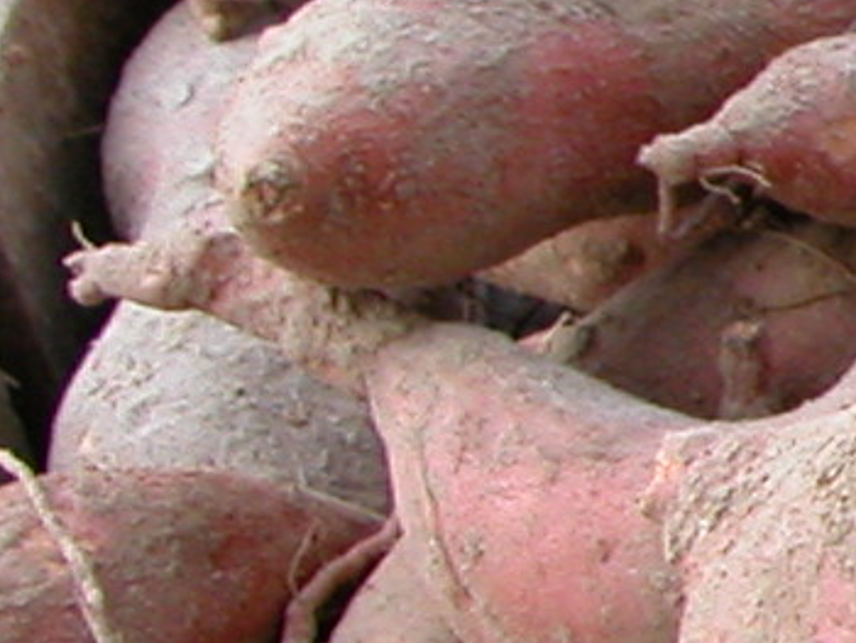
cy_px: 44
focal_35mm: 256
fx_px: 6335
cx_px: 3047
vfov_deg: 5.8
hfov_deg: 6.6
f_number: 4.5
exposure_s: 1/145
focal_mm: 8.9
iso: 100
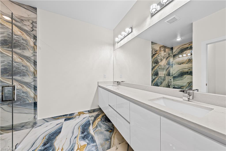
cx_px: 113
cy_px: 76
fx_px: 75
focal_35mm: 12
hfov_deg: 112.6
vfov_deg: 90.0
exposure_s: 1/3
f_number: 9
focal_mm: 12
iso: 200
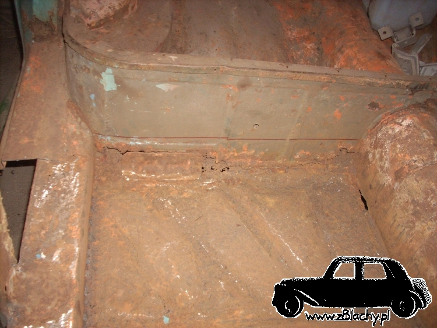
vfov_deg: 38.7
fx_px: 467
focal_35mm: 37
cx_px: 218
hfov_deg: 50.1
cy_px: 164
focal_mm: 6.2
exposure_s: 1/60
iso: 200
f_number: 2.8
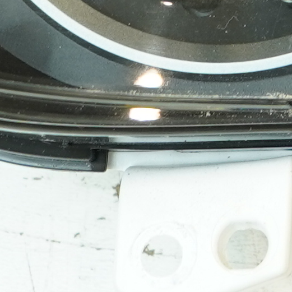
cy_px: -351
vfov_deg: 6.5
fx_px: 2453
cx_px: 710
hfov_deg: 6.5
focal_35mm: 257
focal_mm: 27
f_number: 4
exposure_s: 1/60
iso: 200
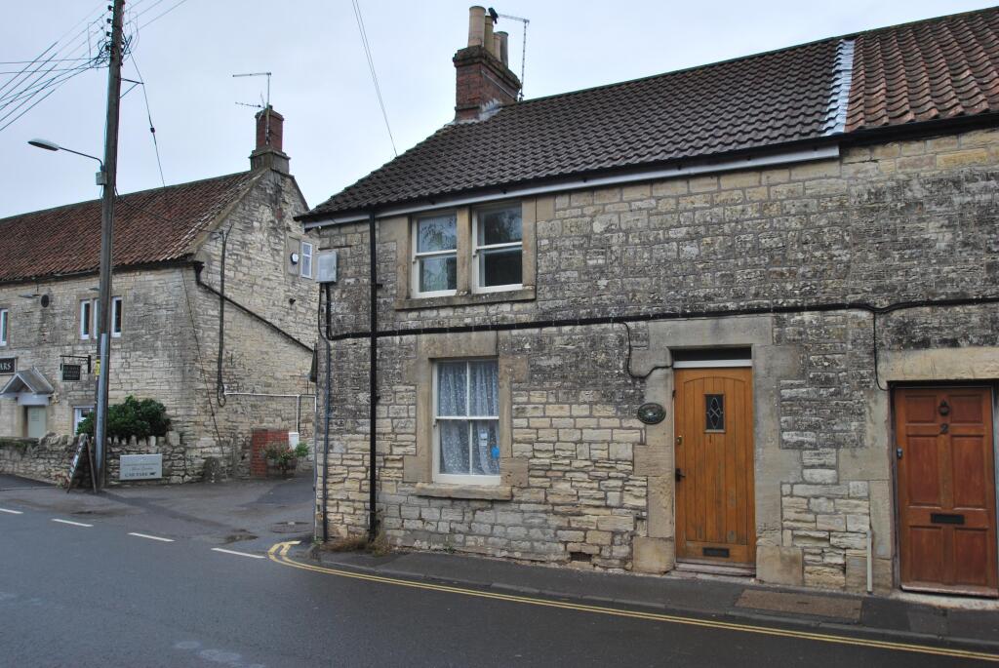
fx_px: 792
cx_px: 500
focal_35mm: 28
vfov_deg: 45.8
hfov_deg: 64.5
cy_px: 334
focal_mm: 19
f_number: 6.3
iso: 100
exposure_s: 1/160
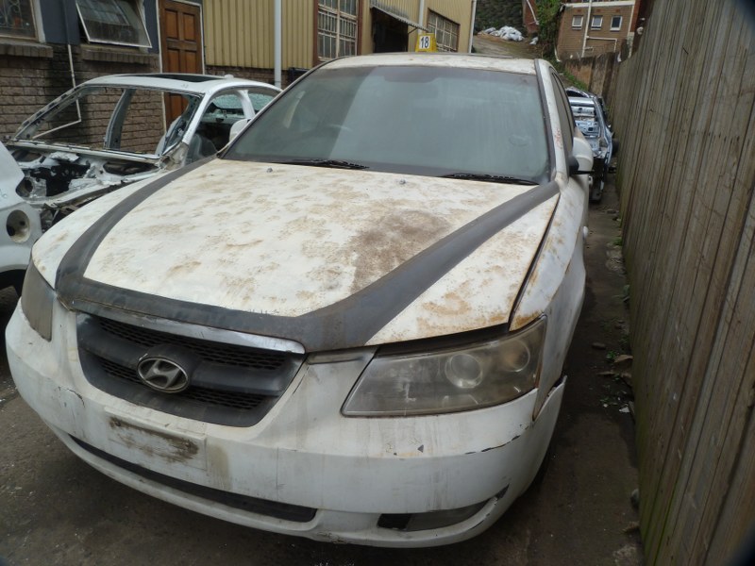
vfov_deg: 54.9
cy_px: 283
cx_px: 378
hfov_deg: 69.4
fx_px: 545
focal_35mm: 25
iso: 80
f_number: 4
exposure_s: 1/125
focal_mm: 4.5
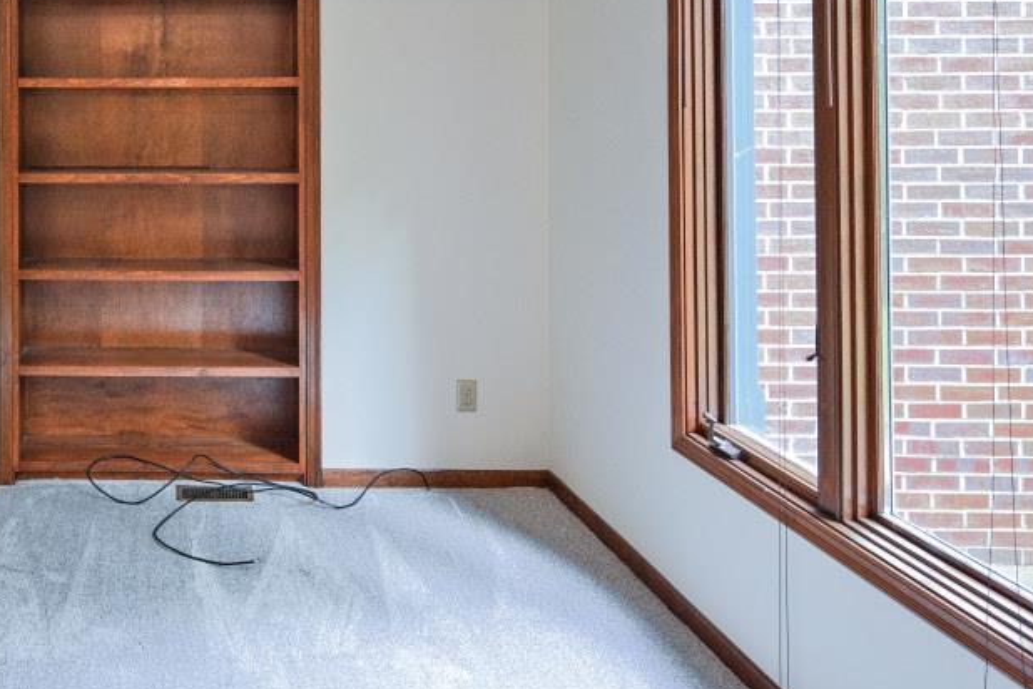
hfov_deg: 50.5
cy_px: 90
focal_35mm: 34
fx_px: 976
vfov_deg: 36.8
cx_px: 135
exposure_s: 1/60
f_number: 4
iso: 1000
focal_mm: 14
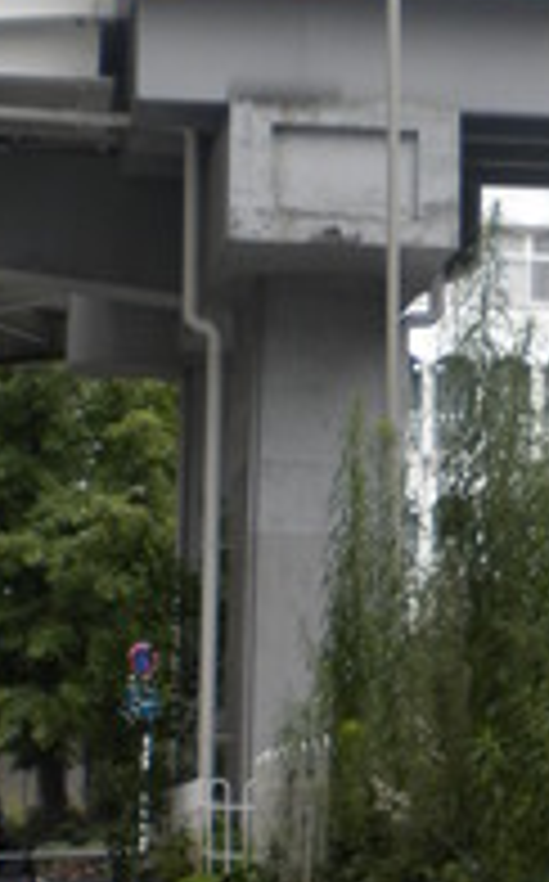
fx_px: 2425
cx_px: 256
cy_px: 493
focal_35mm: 101
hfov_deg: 12.9
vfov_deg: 20.6
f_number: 4.6
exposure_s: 1/339
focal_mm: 6.3
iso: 80
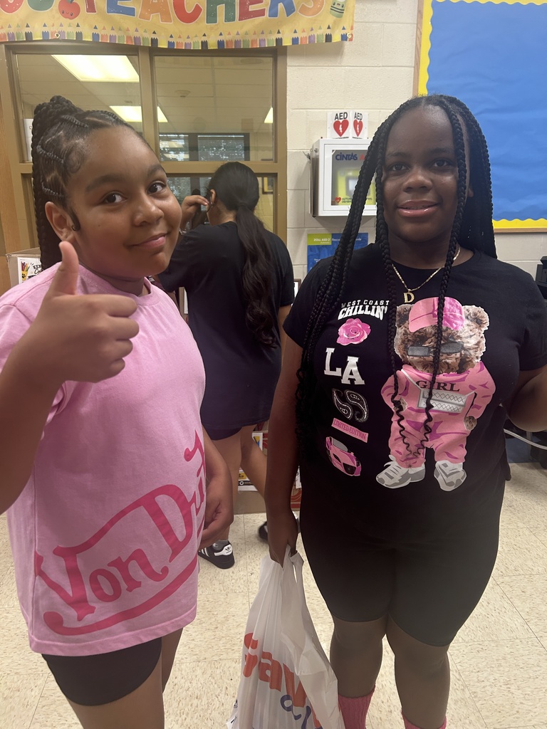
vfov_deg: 67.3
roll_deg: +0.4
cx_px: 274
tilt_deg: -15.4
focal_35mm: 26
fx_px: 548
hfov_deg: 53.1
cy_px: 364
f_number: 1.5
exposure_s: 1/120
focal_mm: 5.7
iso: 125
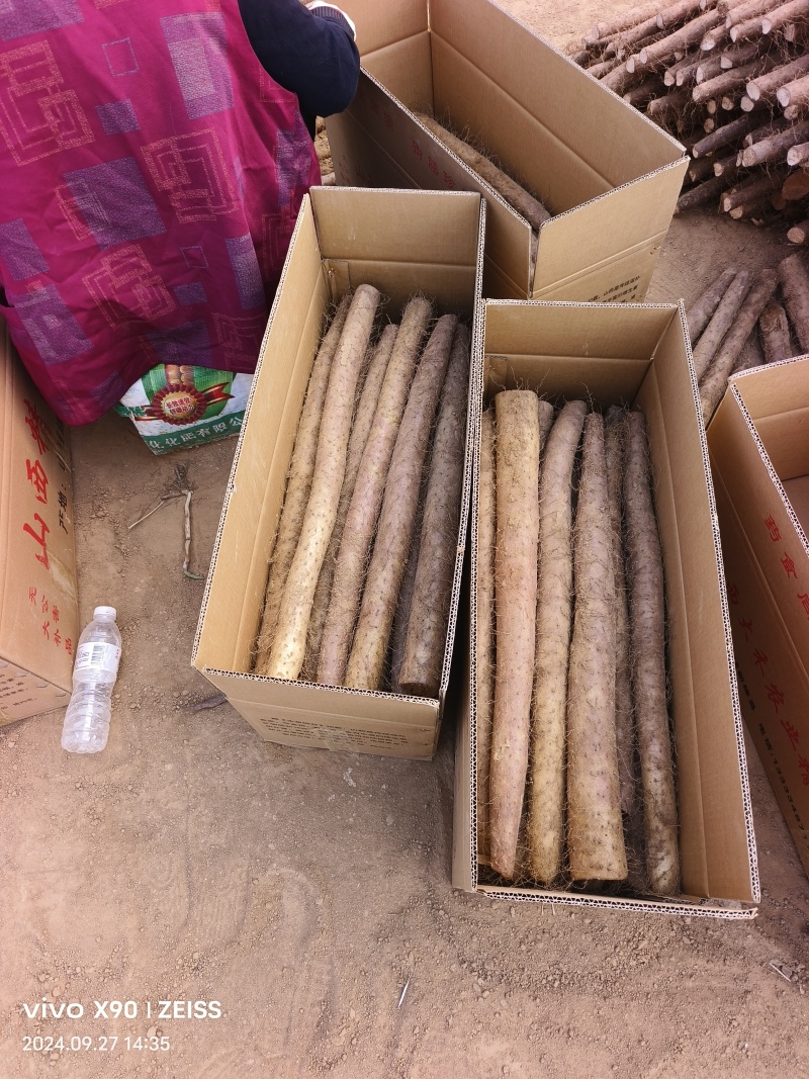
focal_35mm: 23
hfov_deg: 58.9
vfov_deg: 73.9
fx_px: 717
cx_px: 404
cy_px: 540
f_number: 1.75
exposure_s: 1/275
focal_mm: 5.5
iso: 72
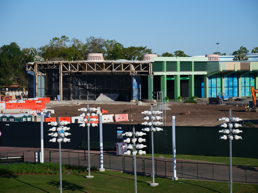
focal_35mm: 120
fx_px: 894
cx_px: 129
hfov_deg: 16.4
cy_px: 96
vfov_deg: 12.3
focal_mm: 60
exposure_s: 1/1300
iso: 200
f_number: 4
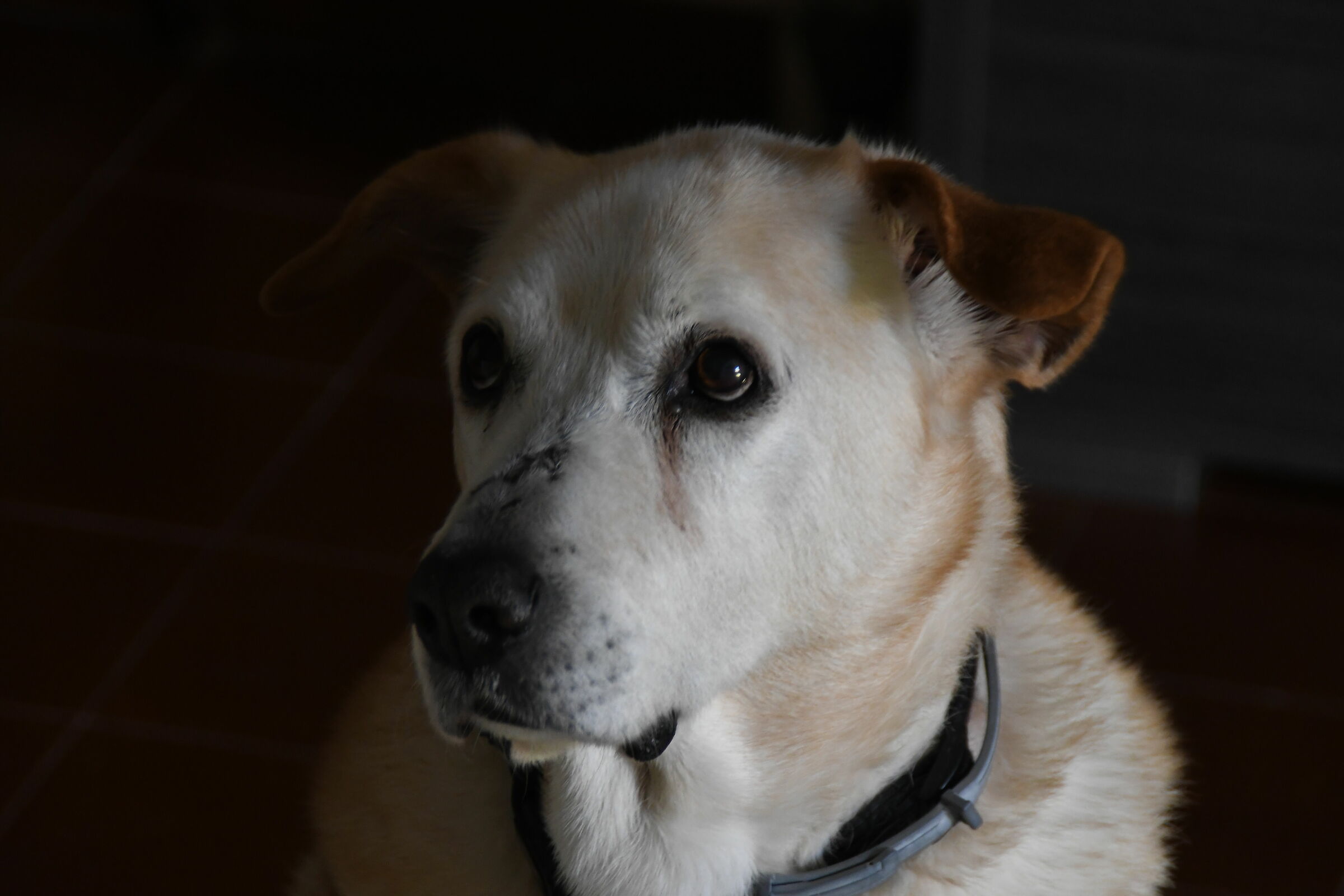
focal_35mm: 300
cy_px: 448
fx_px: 11199
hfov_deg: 6.9
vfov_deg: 4.6
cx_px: 672
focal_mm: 200
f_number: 6.3
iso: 2000
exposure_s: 1/25
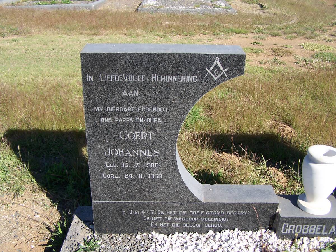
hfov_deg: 49.0
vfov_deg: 37.7
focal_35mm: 38
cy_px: 126
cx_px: 168
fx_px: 369
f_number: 2.8
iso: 80
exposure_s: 1/1000
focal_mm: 6.3
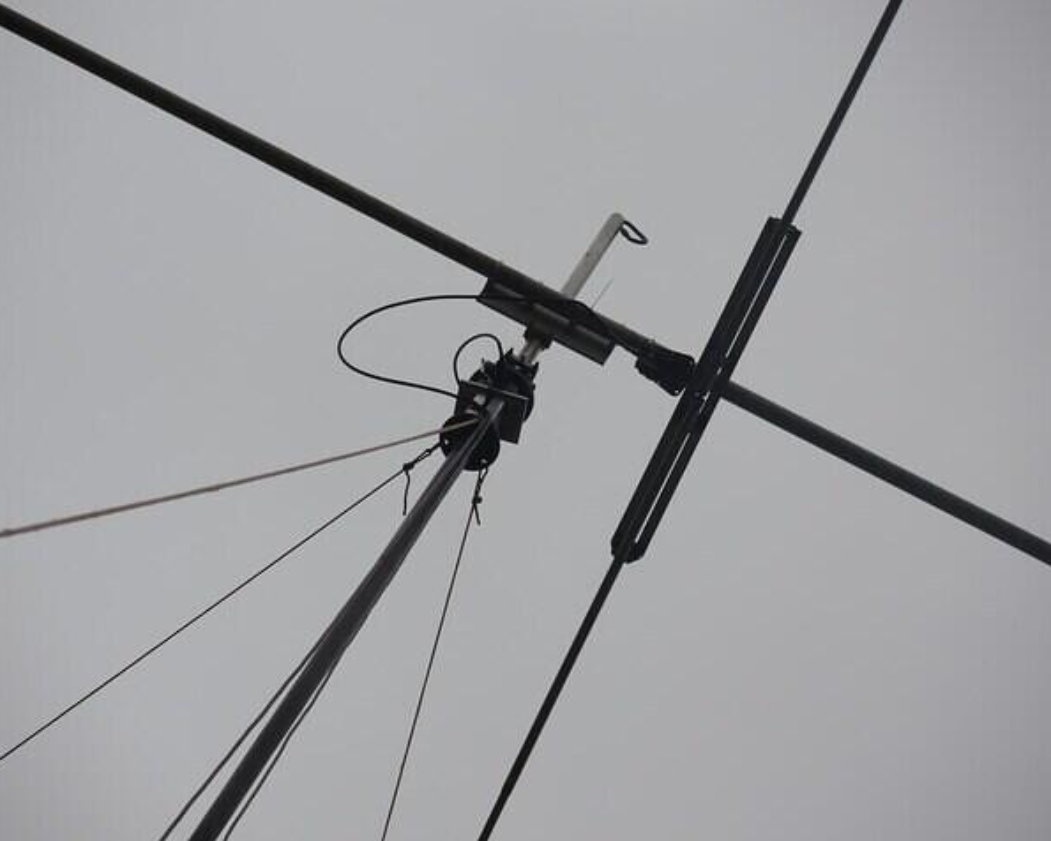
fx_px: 6532
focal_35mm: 210
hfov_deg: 9.2
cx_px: 502
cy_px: 419
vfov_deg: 7.4
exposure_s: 1/1600
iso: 80
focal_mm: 42.8
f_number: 4
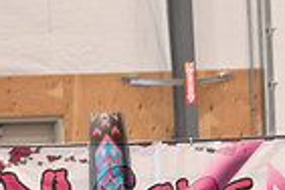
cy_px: 256
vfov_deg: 1.7
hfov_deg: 2.5
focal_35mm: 824
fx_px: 6523
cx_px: 465
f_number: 3.2
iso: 1600
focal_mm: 200
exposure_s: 1/250
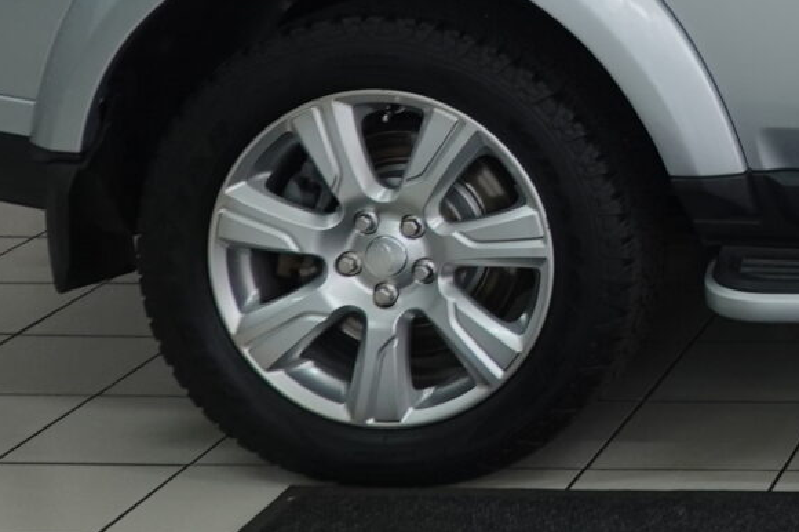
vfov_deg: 12.5
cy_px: -150
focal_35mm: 106
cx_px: 1314
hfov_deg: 16.8
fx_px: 2351
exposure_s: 1/40
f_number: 2.8
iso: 160
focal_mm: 9
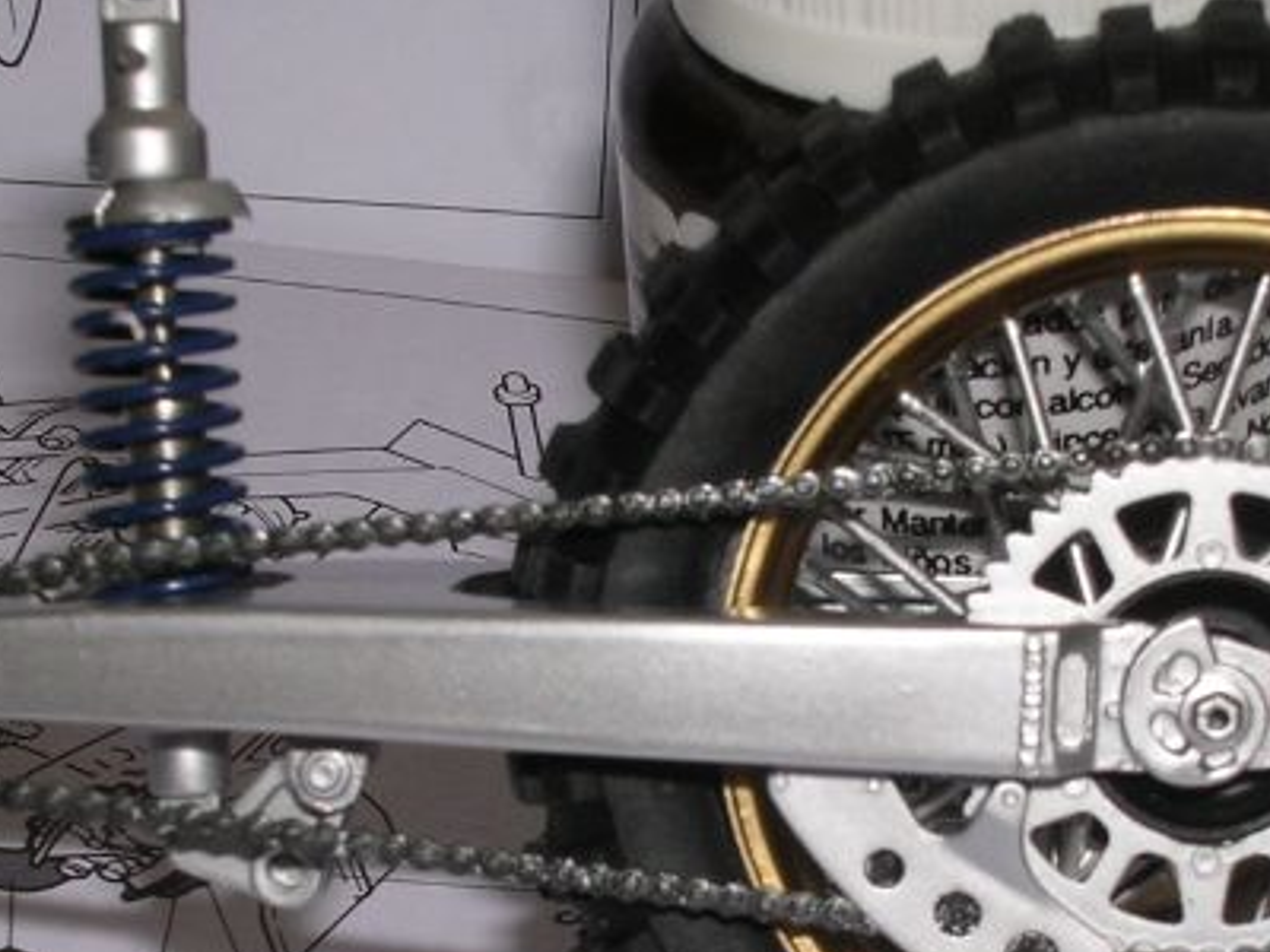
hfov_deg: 15.6
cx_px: 791
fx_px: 4623
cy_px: 733
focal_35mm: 126
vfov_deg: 11.7
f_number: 7
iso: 100
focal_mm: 9.6
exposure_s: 1/60.1
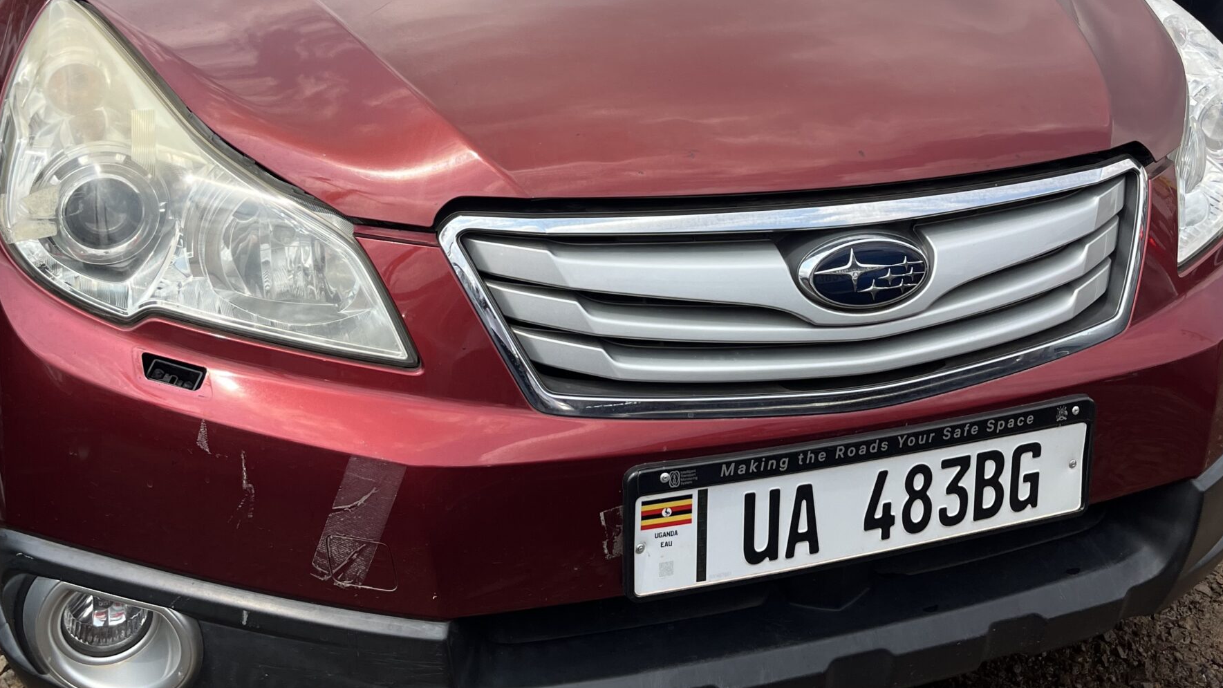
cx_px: 646
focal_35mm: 41
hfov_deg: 49.4
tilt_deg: -10.9
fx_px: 1330
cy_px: 109
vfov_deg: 28.2
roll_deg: +0.4
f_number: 1.6
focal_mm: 5.1
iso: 50
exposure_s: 1/2101
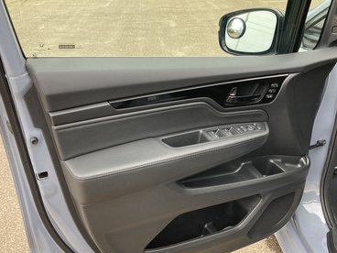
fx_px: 312
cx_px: 170
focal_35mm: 32
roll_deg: -1.5
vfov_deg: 44.1
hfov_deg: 56.8
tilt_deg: -30.5
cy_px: 143
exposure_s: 1/121
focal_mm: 3.99
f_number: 1.8
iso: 64
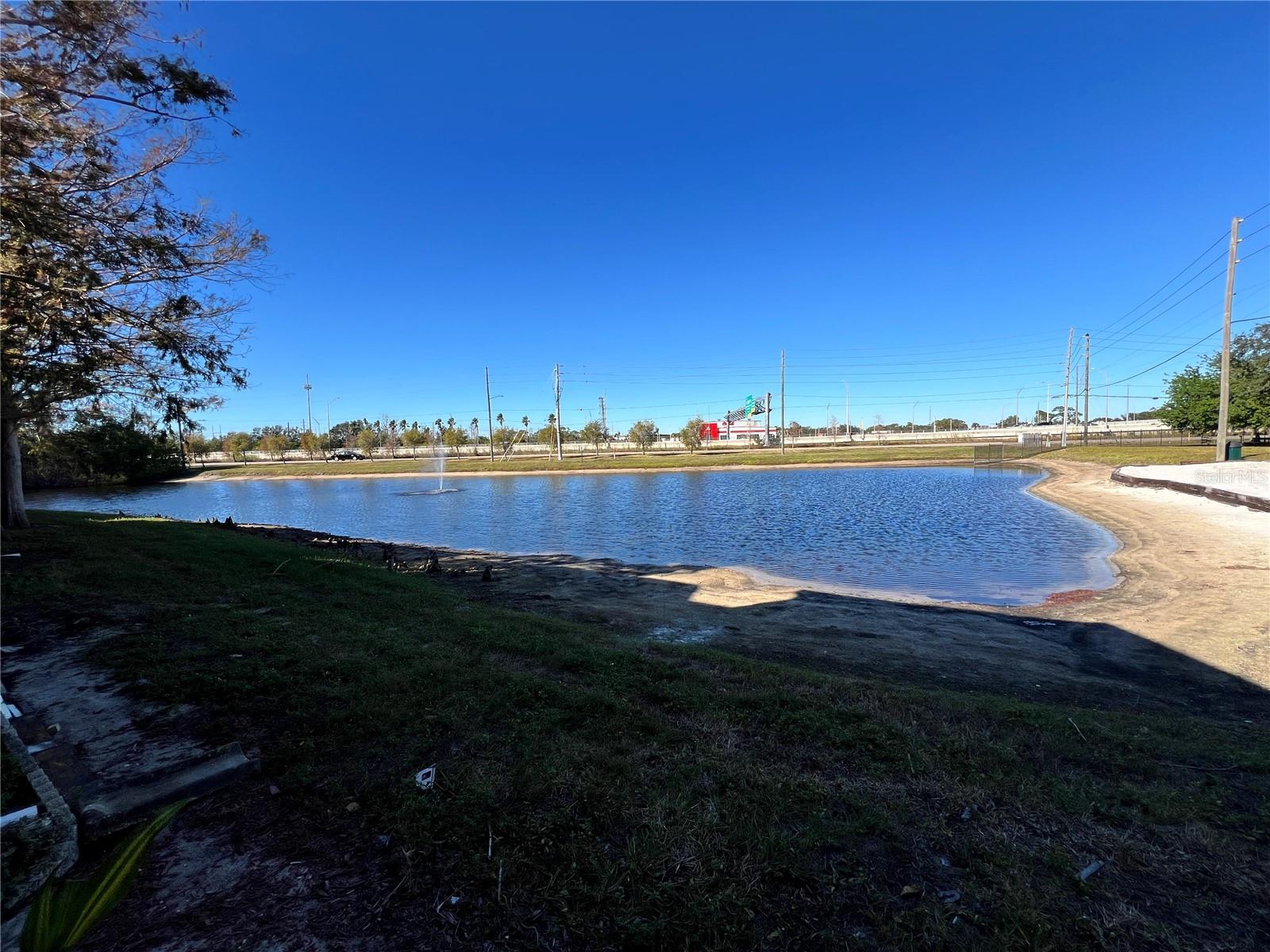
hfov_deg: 106.2
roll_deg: +1.3
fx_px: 477
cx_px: 635
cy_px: 476
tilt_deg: -3.8
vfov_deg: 89.9
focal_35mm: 13
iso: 32
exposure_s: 1/1488
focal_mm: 1.57
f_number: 1.8
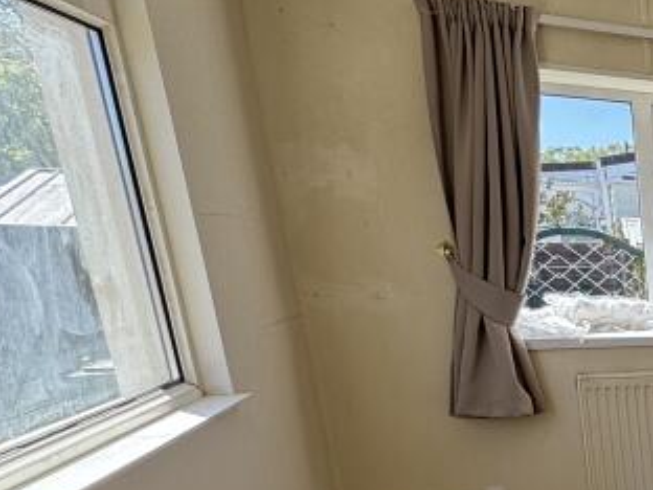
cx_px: 1046
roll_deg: -2.8
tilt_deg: -16.6
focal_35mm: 46
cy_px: 484
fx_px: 868
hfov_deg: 25.9
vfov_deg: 29.5
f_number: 2.2
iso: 40
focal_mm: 2.22
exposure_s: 1/238
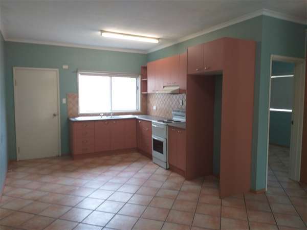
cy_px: 115
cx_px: 154
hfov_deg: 67.3
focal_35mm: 26
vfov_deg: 53.1
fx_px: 231
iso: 64
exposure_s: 1/50
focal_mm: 3.93
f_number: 1.7
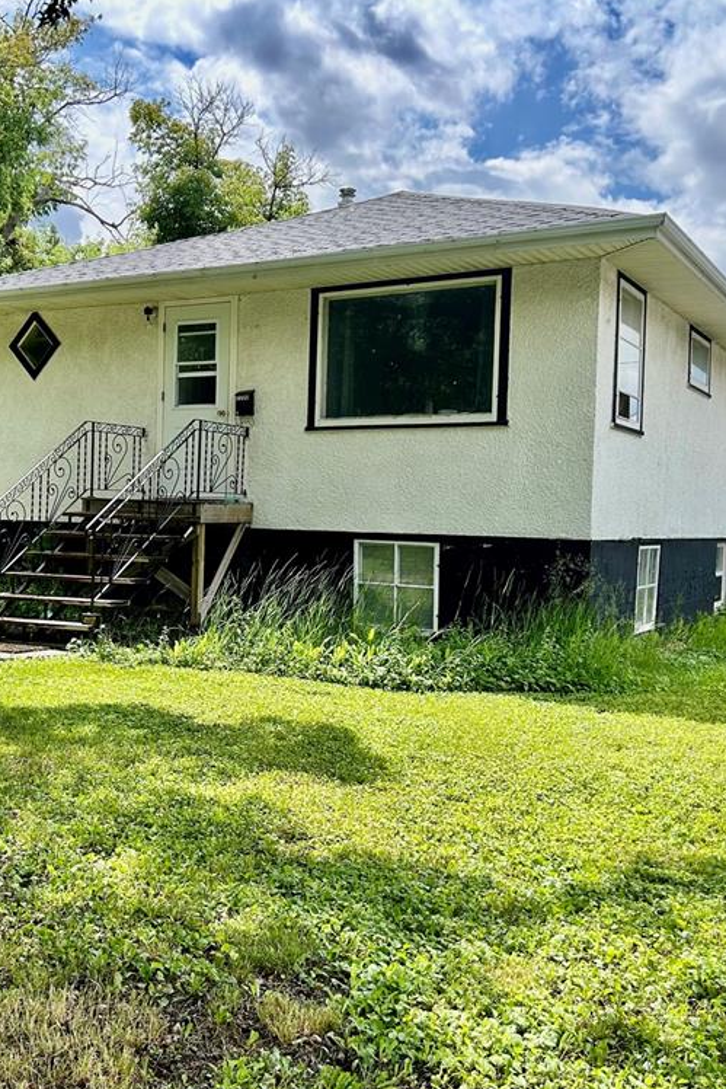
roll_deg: -1.8
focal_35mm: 37
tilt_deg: -0.1
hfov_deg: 35.9
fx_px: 1119
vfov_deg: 51.9
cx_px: 298
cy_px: 547
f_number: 1.5
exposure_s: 1/2457
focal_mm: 5.7
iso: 50
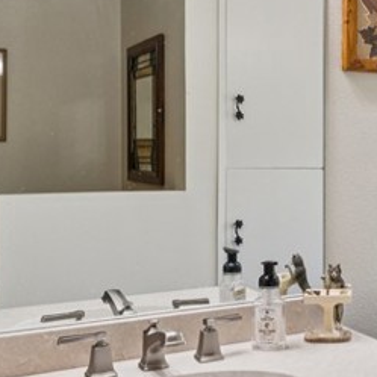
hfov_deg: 28.3
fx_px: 699
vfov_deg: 30.1
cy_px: 154
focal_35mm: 57
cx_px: 379
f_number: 13
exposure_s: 1/2
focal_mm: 16.2
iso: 100
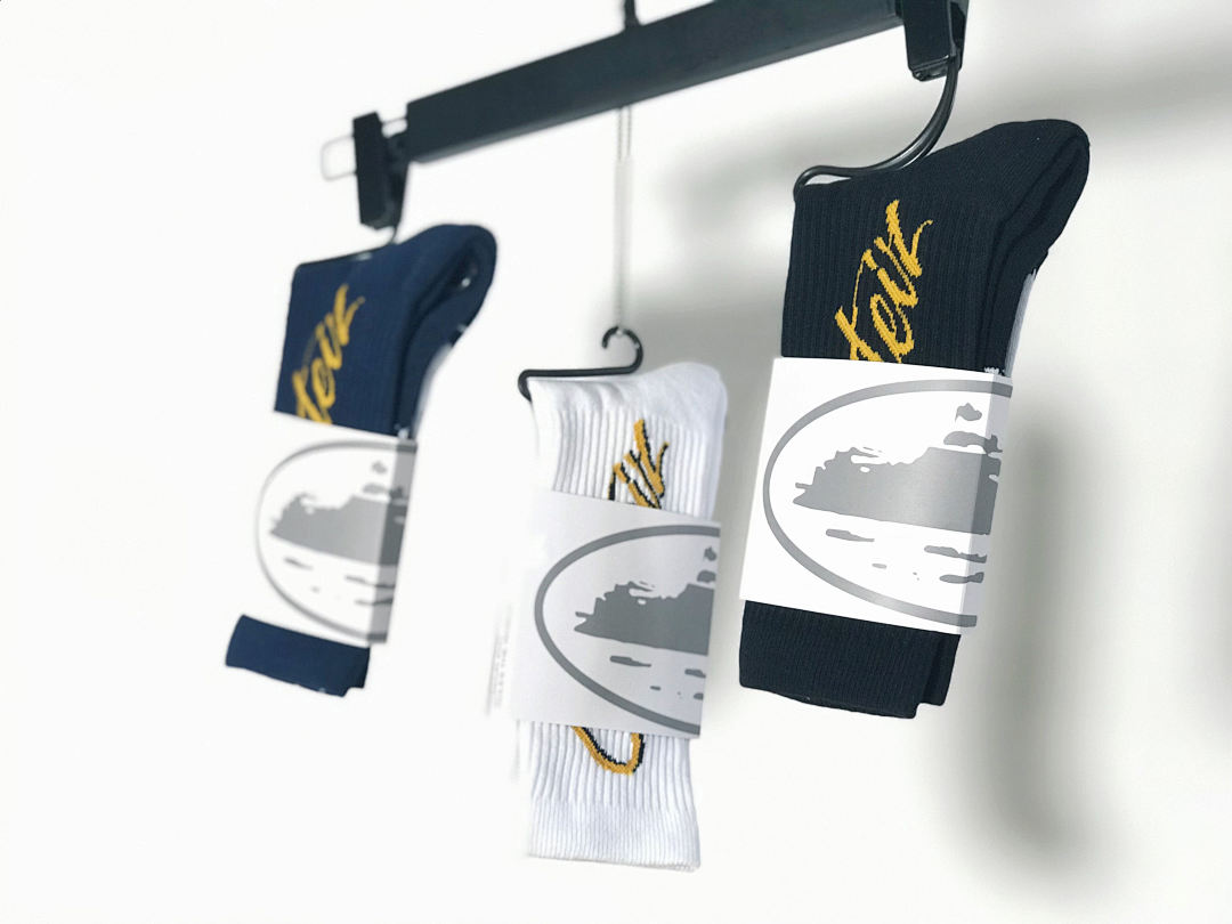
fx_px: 2029
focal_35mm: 57
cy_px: 462
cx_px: 616
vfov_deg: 25.7
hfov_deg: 33.8
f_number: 2.8
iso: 64
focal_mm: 6.6
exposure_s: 1/50
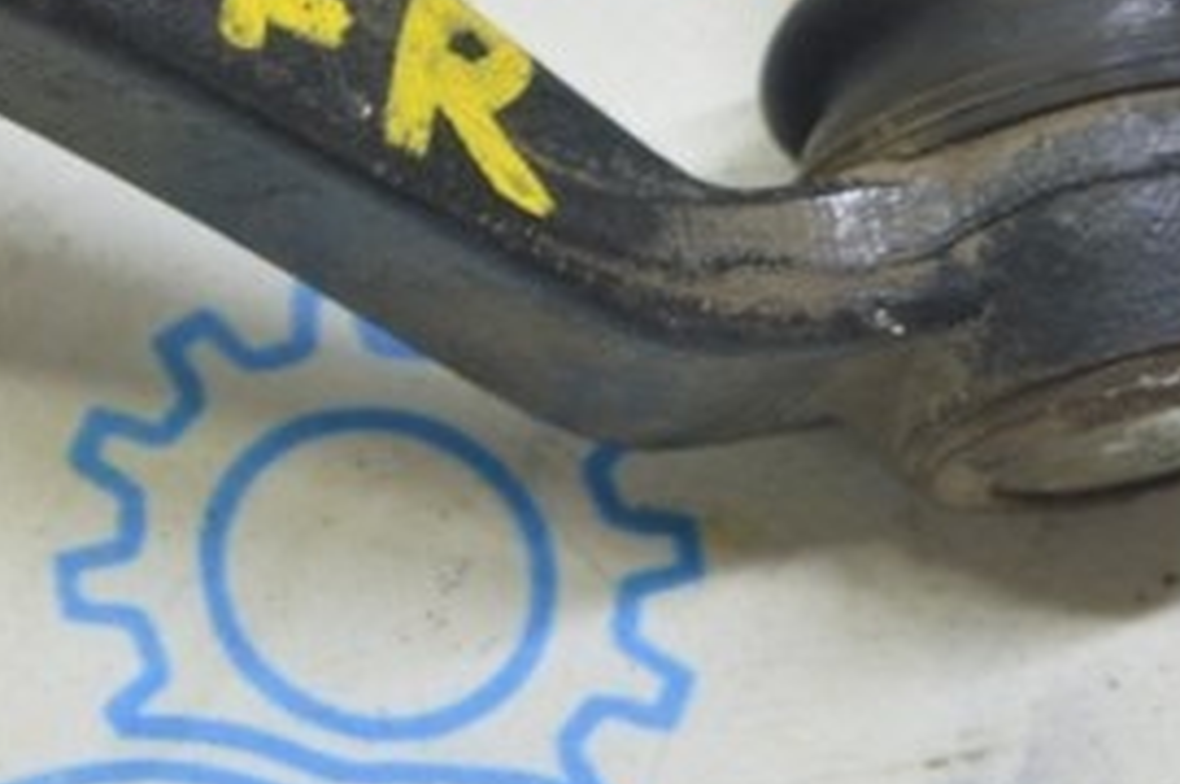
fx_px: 6318
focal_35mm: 193
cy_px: -111
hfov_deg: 10.4
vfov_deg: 7.1
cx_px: -374
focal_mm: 34
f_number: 5.6
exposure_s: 1/20
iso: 400
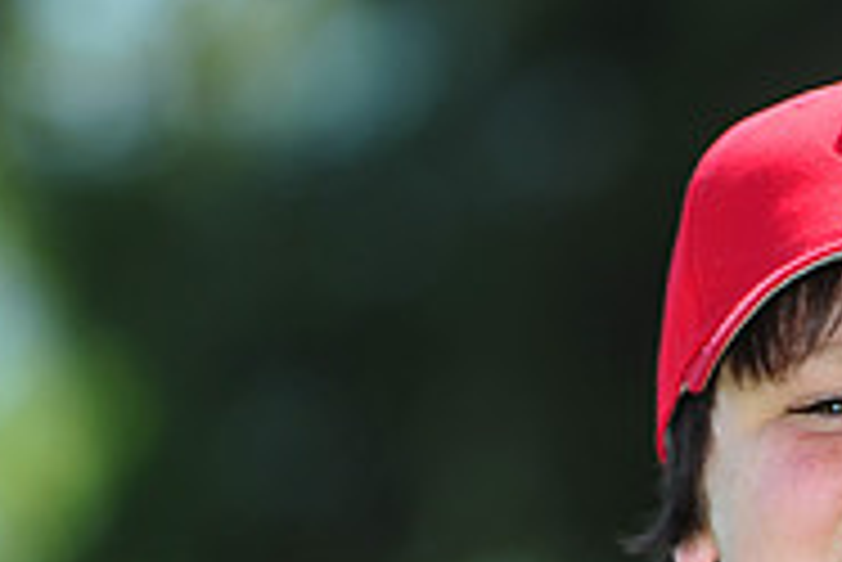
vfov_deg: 2.2
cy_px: 755
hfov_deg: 3.3
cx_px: 950
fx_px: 14512
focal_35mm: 620
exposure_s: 1/640
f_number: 4.5
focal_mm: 200
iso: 200
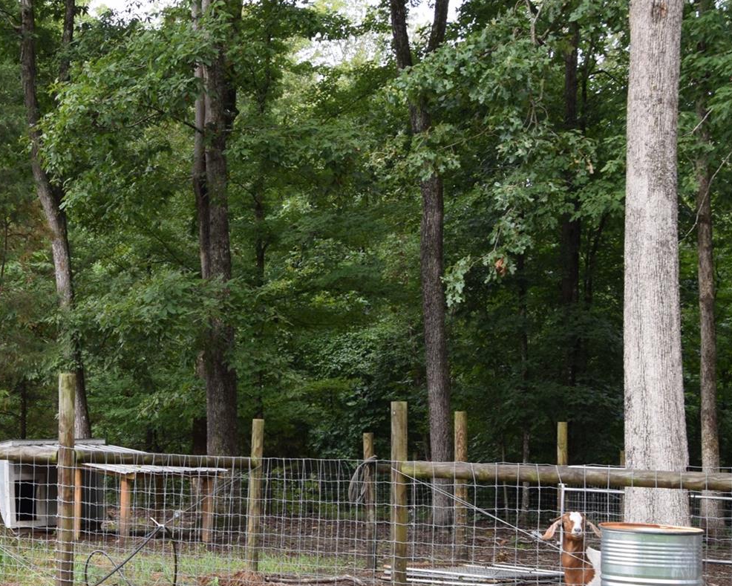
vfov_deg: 20.2
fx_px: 1647
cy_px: 323
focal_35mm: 76
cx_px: 99
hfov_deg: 24.5
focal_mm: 26
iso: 400
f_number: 6.3
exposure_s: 1/160
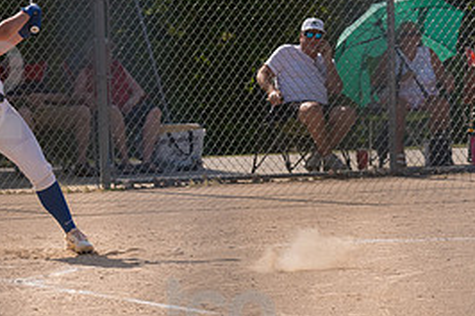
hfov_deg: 6.6
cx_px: -32
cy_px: 91
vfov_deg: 4.4
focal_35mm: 310
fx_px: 4088
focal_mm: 95
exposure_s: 1/1600
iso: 250
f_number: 5.6
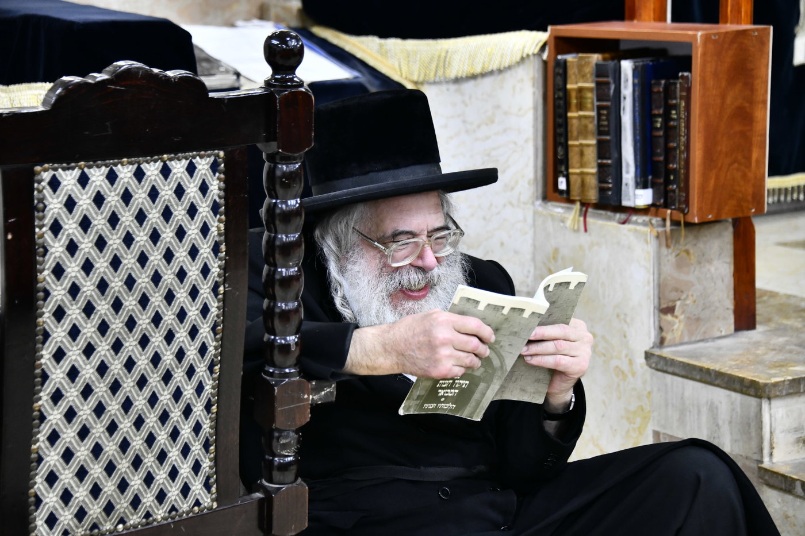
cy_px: 268
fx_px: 2347
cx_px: 402
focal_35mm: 105
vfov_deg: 13.0
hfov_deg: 19.5
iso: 1600
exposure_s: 1/125
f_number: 5.6
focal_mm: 105
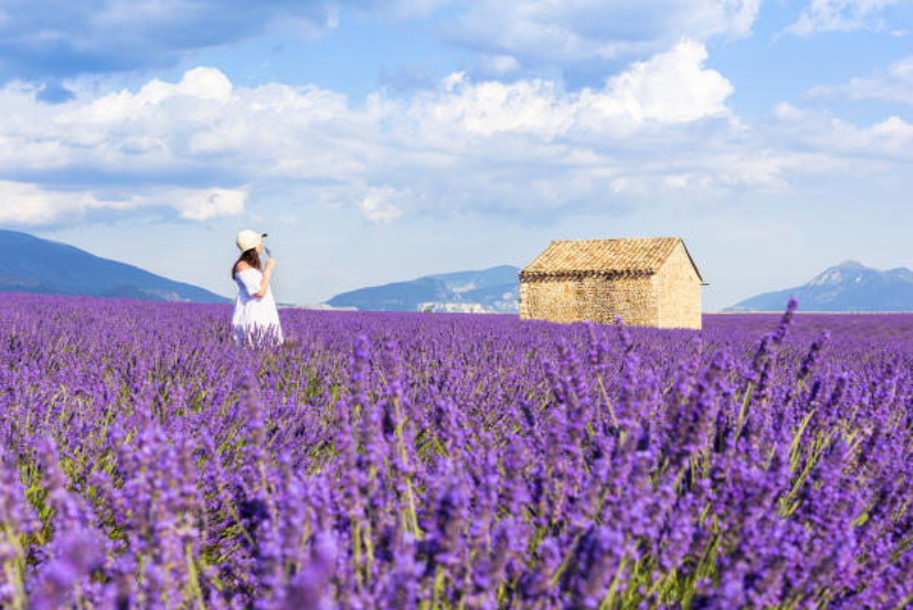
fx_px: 1776
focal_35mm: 70
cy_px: 305
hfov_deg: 28.8
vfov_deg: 19.5
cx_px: 456
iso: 250
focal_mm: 70
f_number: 13
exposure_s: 1/320
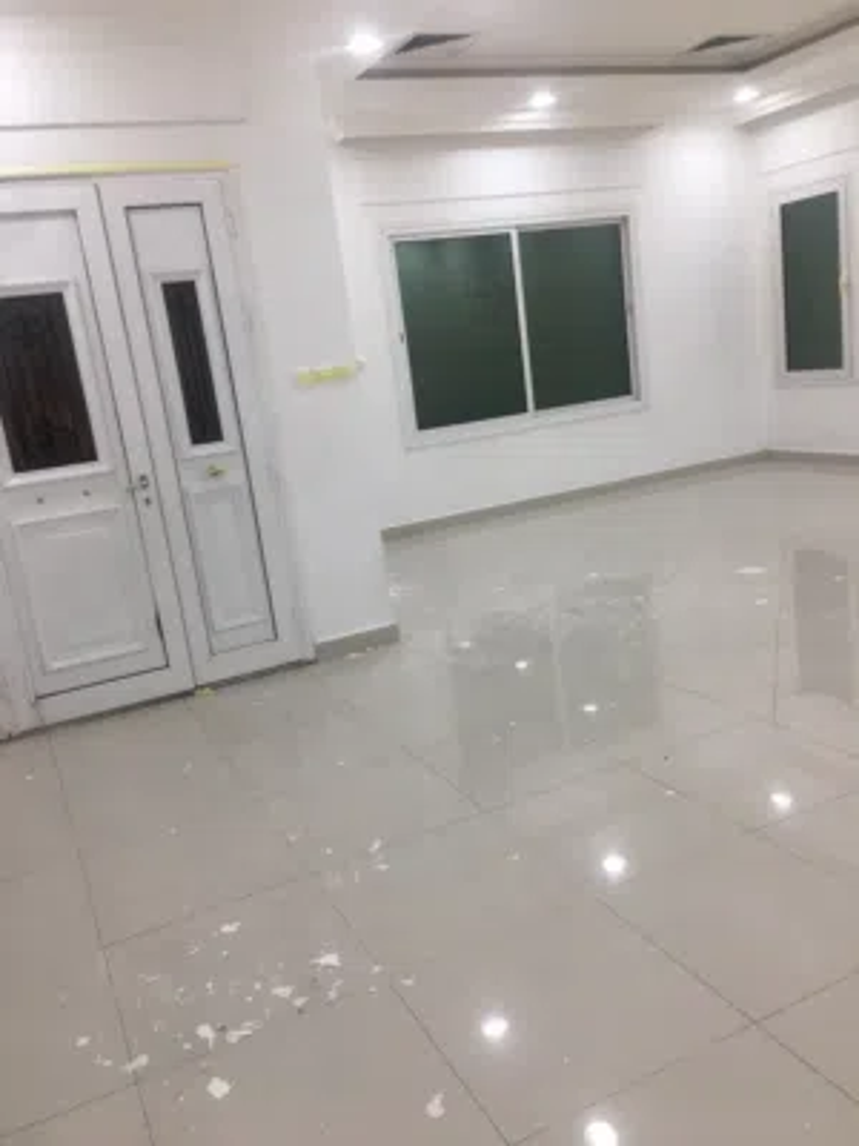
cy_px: 573
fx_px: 960
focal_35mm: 29
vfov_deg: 61.7
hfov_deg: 48.2
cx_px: 430
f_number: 2.2
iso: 32
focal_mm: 4.15
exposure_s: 1/33
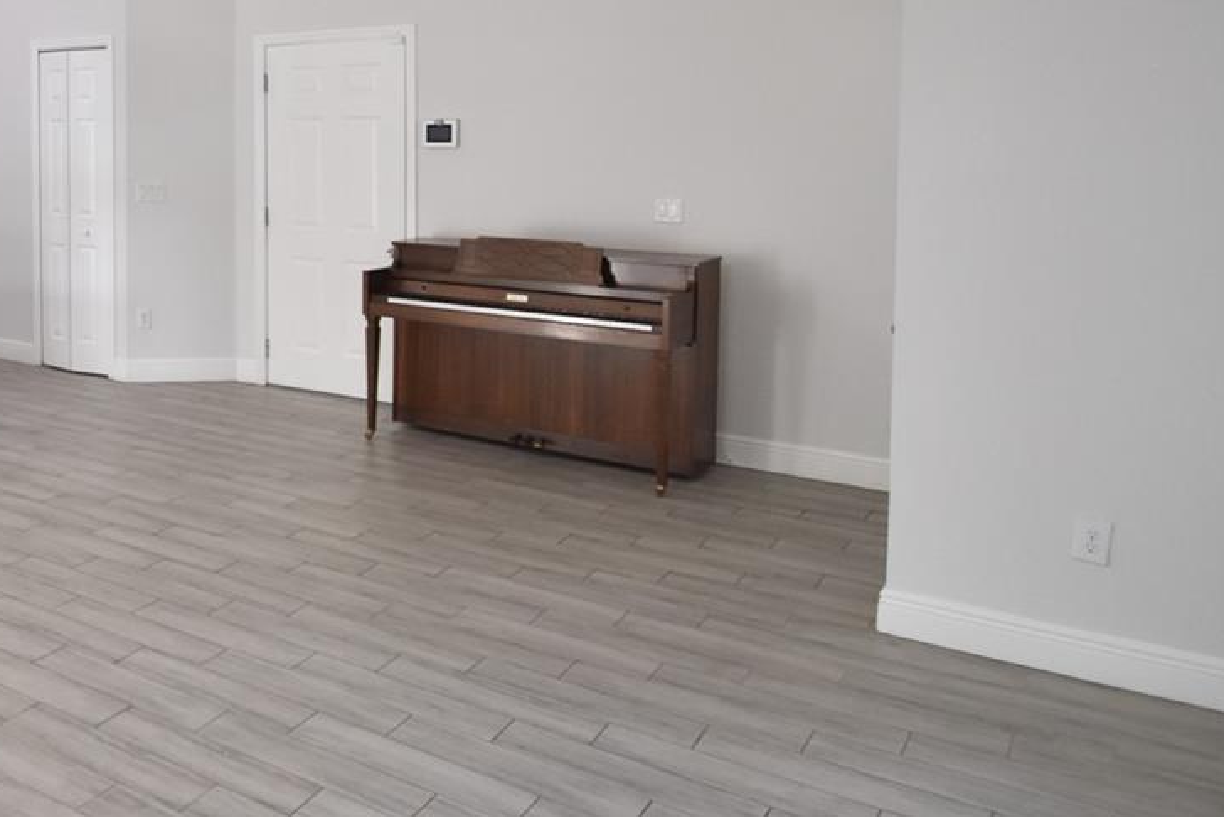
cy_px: 180
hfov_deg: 50.4
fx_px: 1122
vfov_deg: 38.7
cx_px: 111
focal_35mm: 33
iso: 800
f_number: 3.5
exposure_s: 1/125
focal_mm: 10
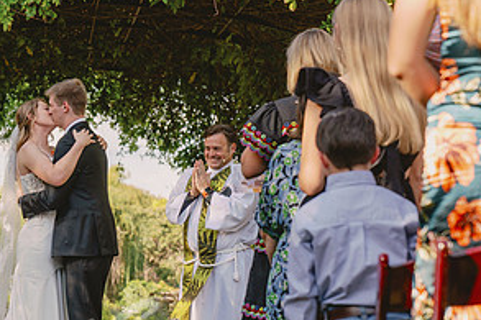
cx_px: 64
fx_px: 2030
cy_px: 188
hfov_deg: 13.4
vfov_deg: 9.0
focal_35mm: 152
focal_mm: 70
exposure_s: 1/400
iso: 200
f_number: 4
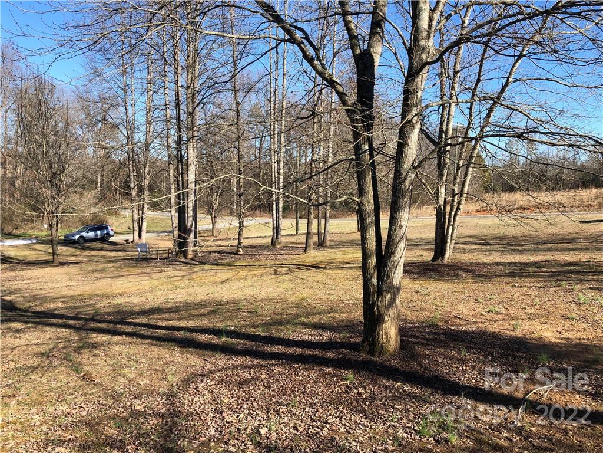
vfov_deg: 49.7
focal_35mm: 28
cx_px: 302
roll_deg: +0.5
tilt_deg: -3.8
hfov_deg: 63.4
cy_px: 226
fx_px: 488
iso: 20
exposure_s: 1/883
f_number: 1.8
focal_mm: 3.99
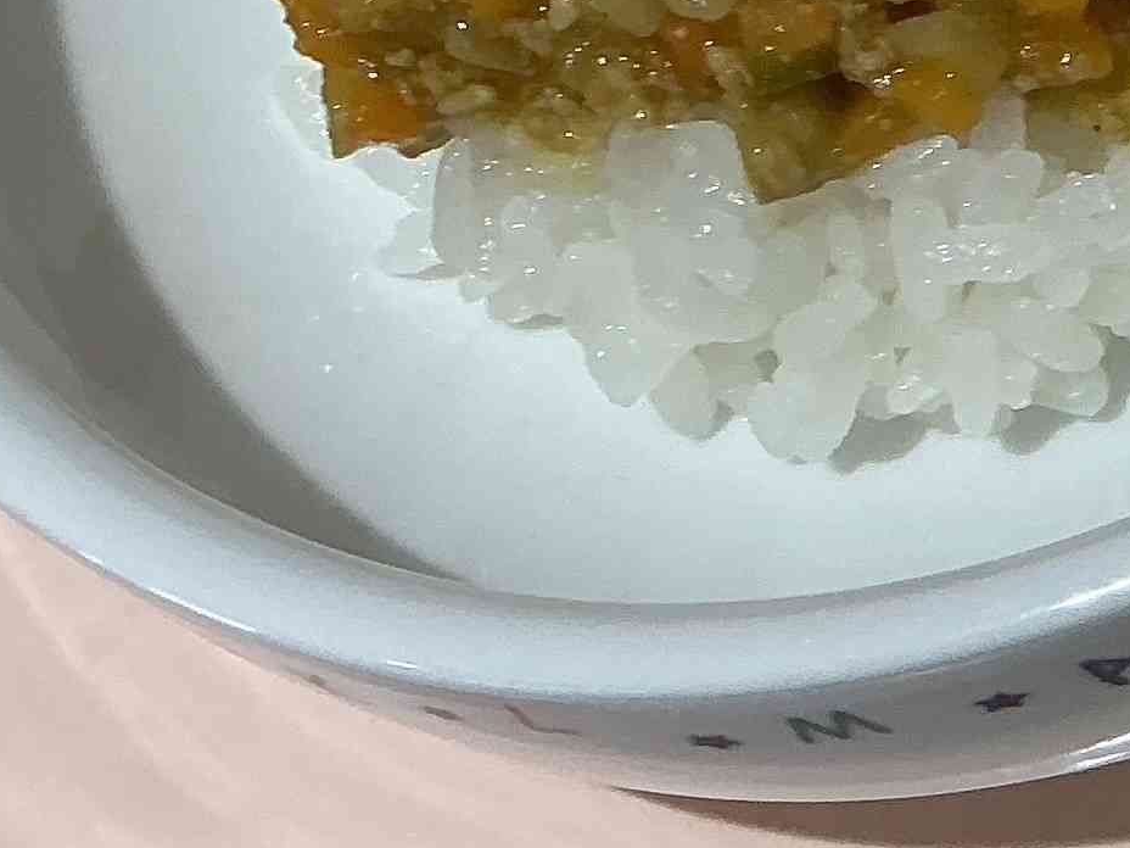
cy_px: -485
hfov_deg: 13.5
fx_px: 4113
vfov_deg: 11.2
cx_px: 2248
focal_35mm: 126
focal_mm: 3
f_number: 1.8
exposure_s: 1/60
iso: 40
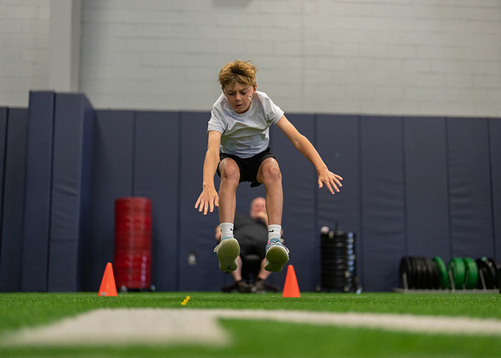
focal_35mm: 53
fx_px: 749
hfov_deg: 37.0
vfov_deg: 26.8
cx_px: 250
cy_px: 179
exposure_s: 1/1000
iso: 1250
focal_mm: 50
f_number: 1.2
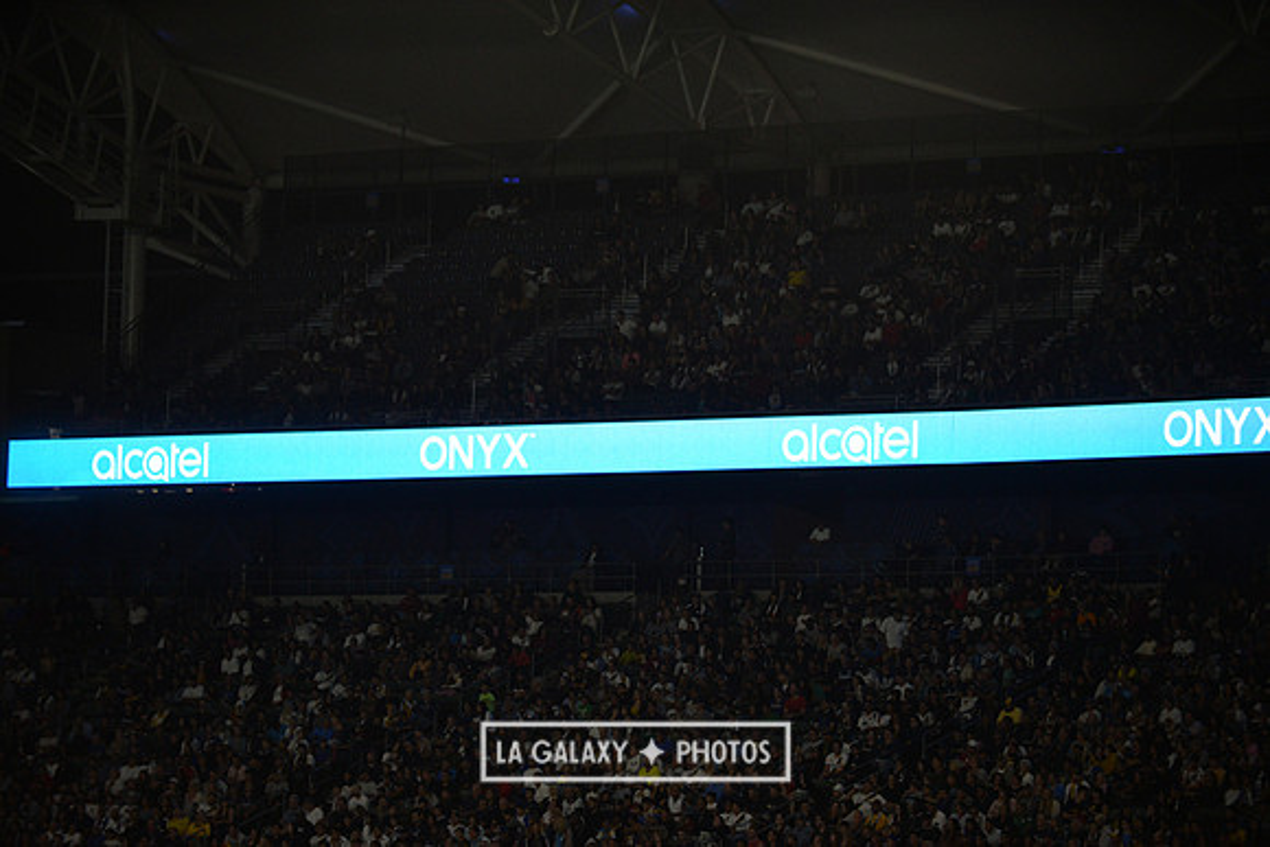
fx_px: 6351
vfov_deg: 7.6
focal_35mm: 180
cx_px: 635
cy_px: 424
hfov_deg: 11.4
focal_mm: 180
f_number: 2.8
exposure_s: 1/3200
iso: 1600
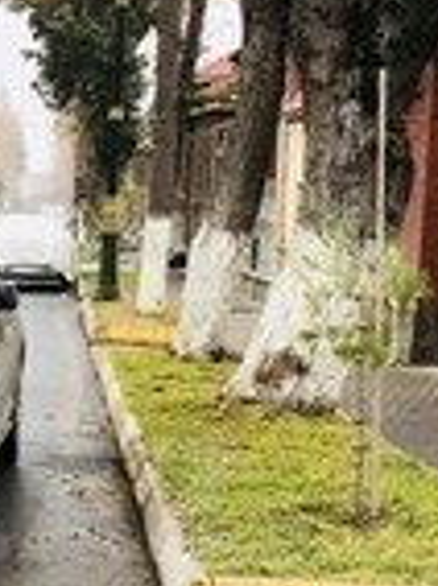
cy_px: 499
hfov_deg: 14.2
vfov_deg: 19.8
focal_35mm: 98
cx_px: -182
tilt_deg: -11.2
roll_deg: -1.1
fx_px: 1658
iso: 25
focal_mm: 3.99
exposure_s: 1/100
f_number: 1.8
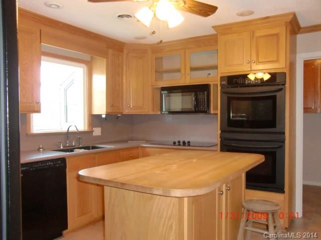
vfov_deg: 48.2
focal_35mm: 29
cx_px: 160
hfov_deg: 61.7
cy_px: 120
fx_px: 269
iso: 400
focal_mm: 5.2
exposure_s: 1/60
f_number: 3.5
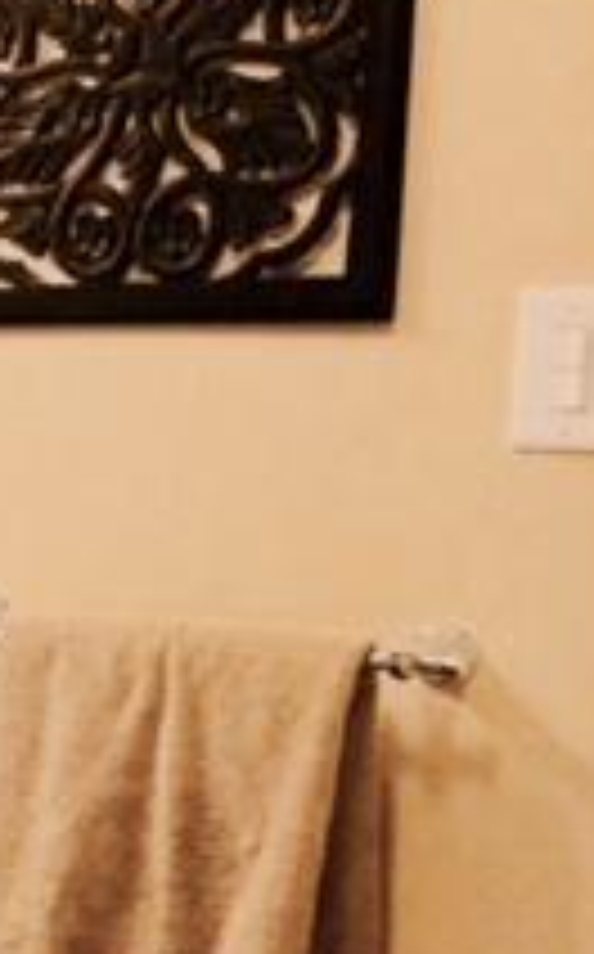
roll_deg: +1.0
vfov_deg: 22.1
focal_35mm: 93
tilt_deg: -8.8
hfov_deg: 11.6
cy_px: 724
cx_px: -819
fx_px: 2415
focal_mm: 4.15
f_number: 2.2
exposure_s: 1/30
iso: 64
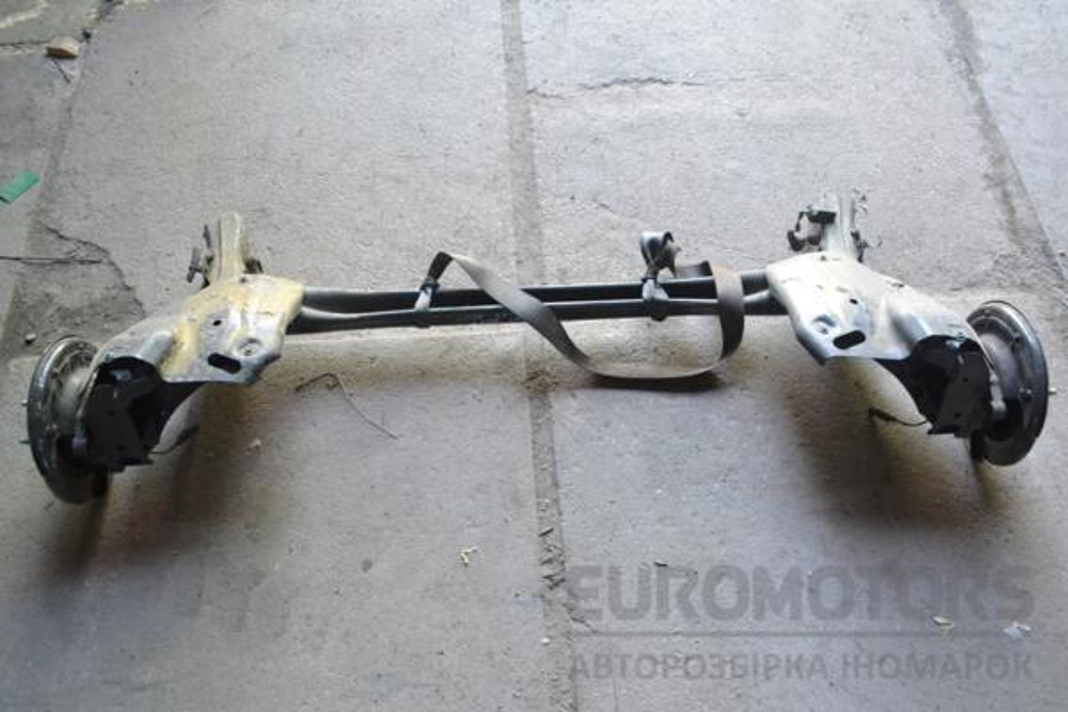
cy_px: 356
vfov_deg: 43.6
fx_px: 890
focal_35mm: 30
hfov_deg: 61.9
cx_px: 534
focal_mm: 20
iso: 3200
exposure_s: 1/125
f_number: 5.6
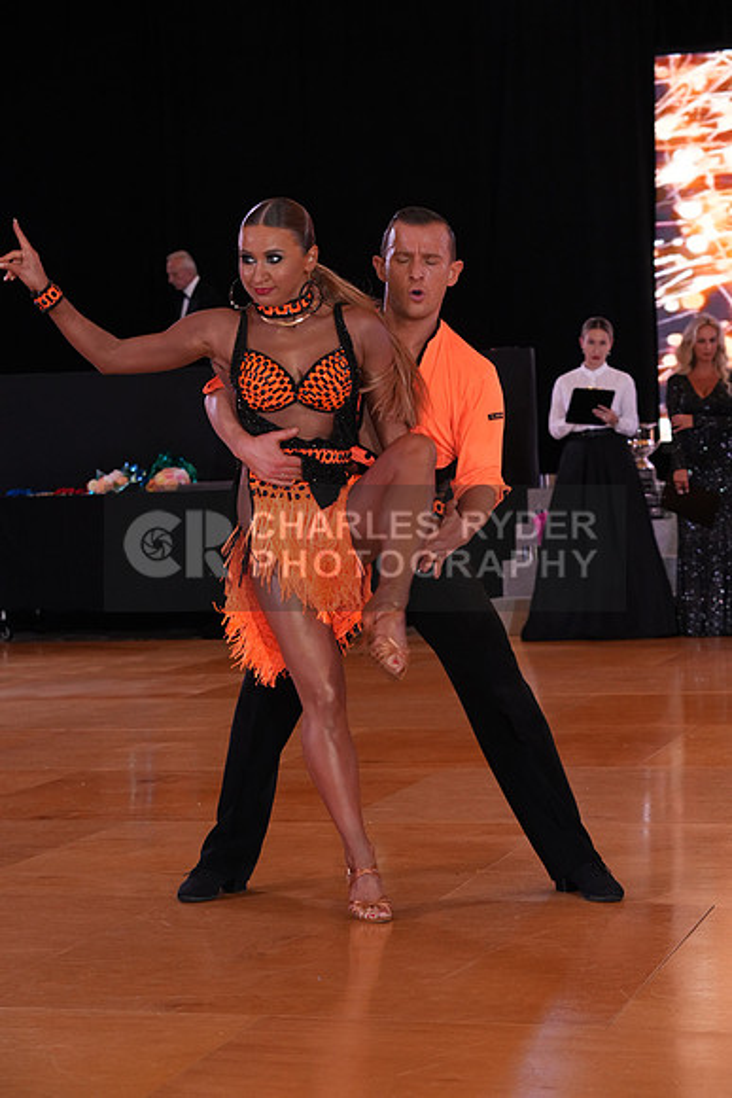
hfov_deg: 16.9
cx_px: 366
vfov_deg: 25.1
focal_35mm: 81
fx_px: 2469
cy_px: 549
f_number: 5.6
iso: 2500
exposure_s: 1/200
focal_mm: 81
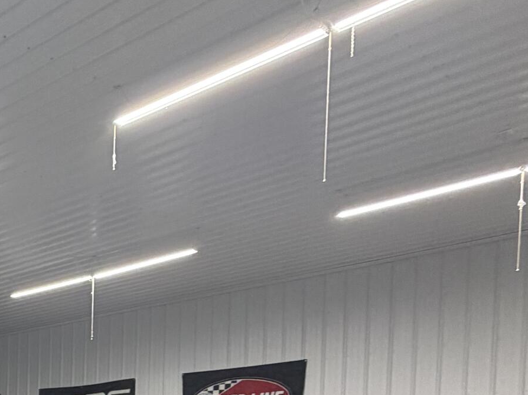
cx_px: -269
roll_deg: +0.4
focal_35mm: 47
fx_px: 717
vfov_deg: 26.4
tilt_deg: -2.4
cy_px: 507
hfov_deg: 27.5
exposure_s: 1/60
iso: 200
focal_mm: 2.22
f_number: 2.2
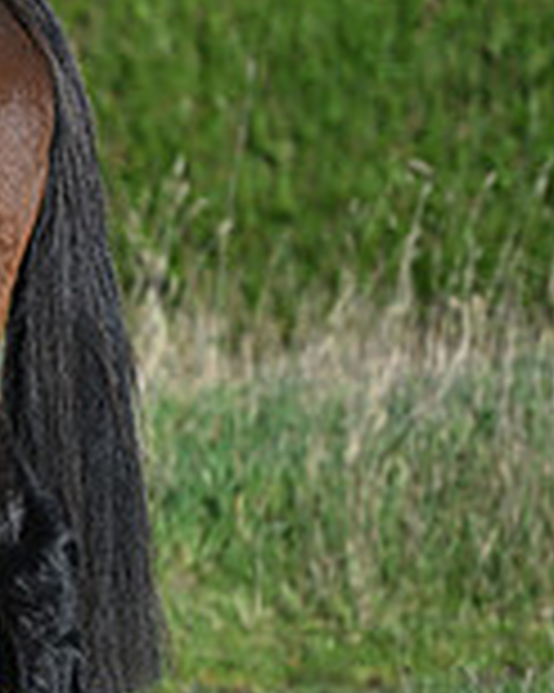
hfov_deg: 2.6
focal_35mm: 584
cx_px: -658
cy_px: 205
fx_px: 11981
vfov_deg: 3.3
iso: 140
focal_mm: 165
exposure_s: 1/1250
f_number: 3.5
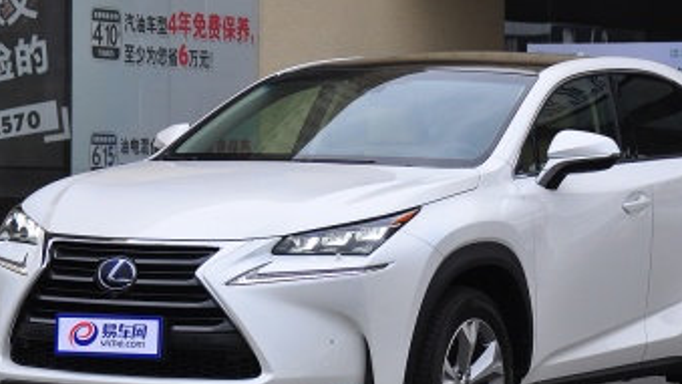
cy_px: 227
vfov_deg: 7.6
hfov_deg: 13.5
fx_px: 2876
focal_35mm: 159
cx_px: 352
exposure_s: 1/200
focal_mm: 52
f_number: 4.8
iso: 320
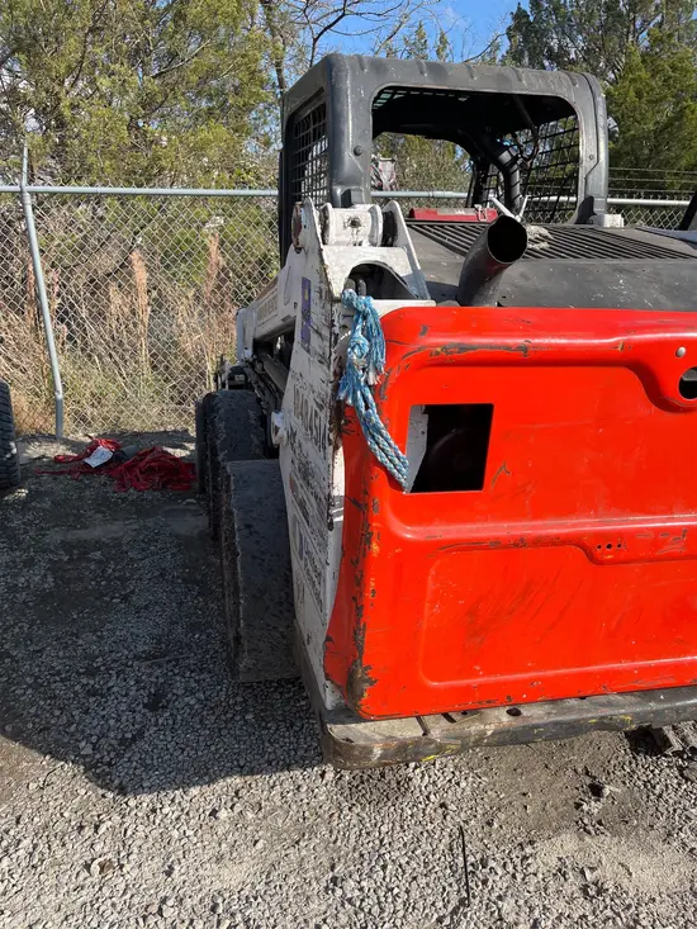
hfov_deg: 53.1
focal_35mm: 26
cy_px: 464
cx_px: 348
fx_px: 698
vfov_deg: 67.3
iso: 50
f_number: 1.6
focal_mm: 5.1
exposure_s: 1/1802
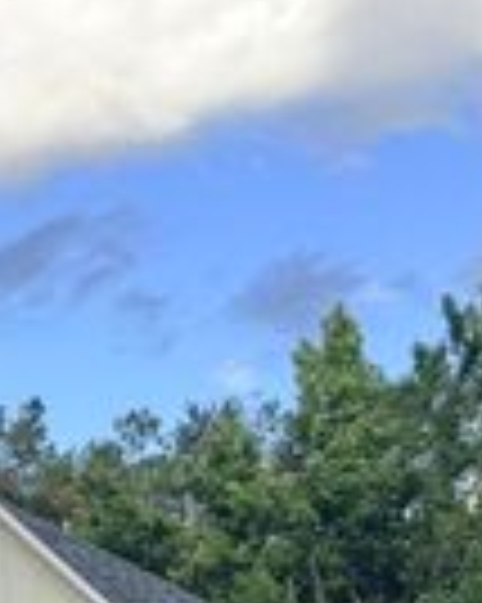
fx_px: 2089
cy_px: 637
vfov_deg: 16.0
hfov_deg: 11.4
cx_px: -586
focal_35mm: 117
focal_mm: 6.76
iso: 80
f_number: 1.78
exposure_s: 1/3425
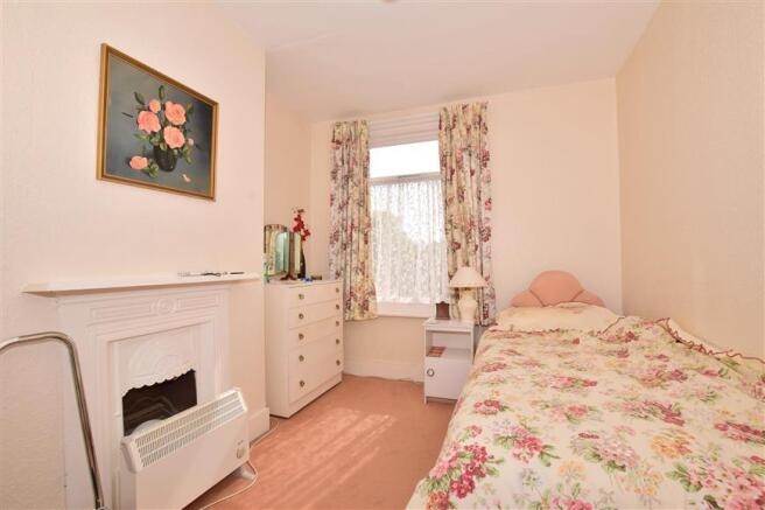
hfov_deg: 100.4
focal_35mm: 15
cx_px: 382
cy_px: 255
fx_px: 319
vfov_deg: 77.3
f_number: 18
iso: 400
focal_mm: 10
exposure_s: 1/200
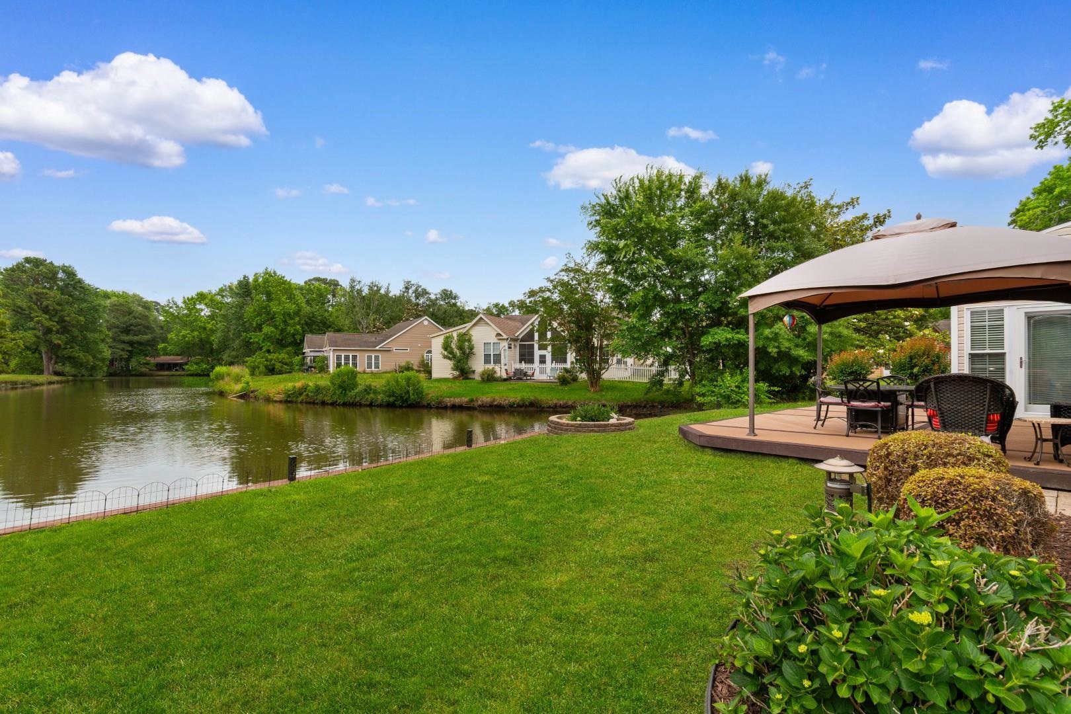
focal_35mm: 16
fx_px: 476
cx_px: 536
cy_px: 357
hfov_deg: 96.7
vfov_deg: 73.7
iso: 100
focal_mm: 11
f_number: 8
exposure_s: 1/250
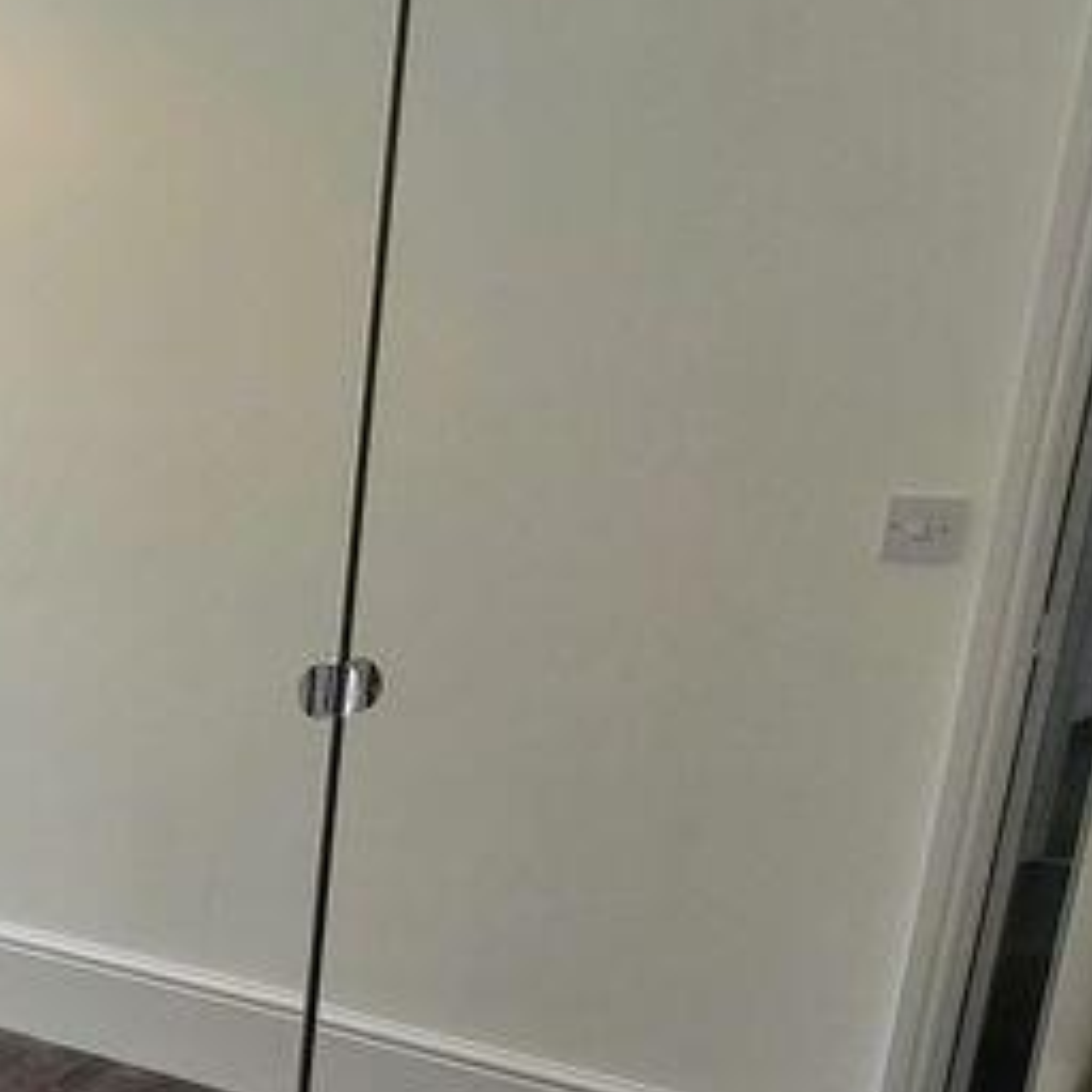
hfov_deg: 30.7
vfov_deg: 36.0
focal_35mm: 46
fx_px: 1642
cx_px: -243
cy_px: 819
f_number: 2.2
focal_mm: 2.2
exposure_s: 1/100
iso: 125
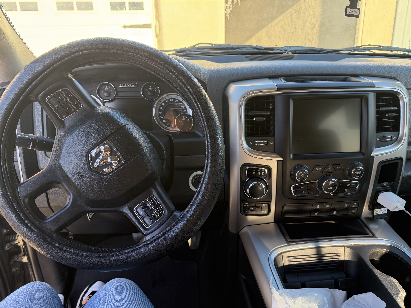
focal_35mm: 26
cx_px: 202
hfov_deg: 67.3
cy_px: 166
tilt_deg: -19.9
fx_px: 309
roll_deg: +2.9
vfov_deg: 53.0
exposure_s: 1/203
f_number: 1.78
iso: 125
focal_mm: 6.76
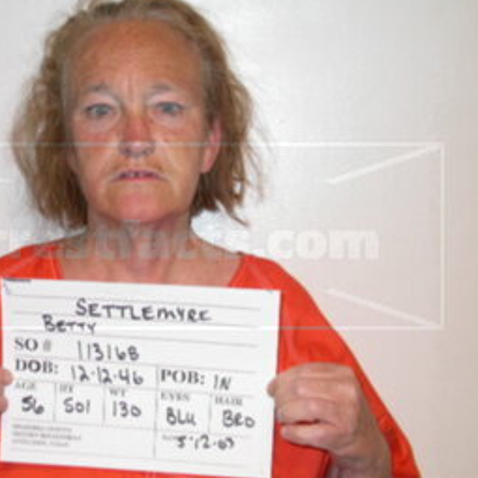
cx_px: 164
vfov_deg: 19.1
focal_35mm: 91
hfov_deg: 19.0
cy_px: 237
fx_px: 1422
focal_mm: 15.8
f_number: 3.4
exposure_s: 1/60.3
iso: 100
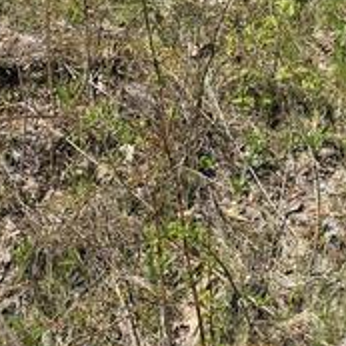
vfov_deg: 15.2
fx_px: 1131
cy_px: -264
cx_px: 565
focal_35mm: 100
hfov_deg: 15.6
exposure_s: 1/671
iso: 12
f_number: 1.7
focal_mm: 6.3
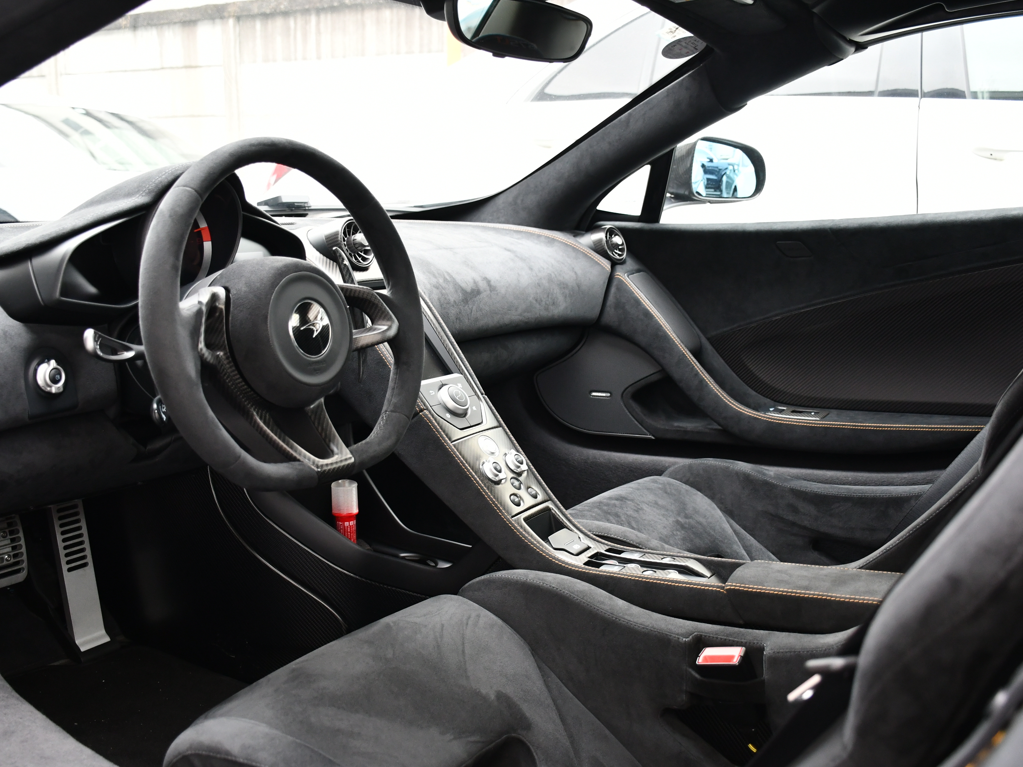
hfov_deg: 51.4
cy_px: 383
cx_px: 501
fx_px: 1064
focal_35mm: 36
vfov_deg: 39.7
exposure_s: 1/30
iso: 1000
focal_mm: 22
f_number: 3.5
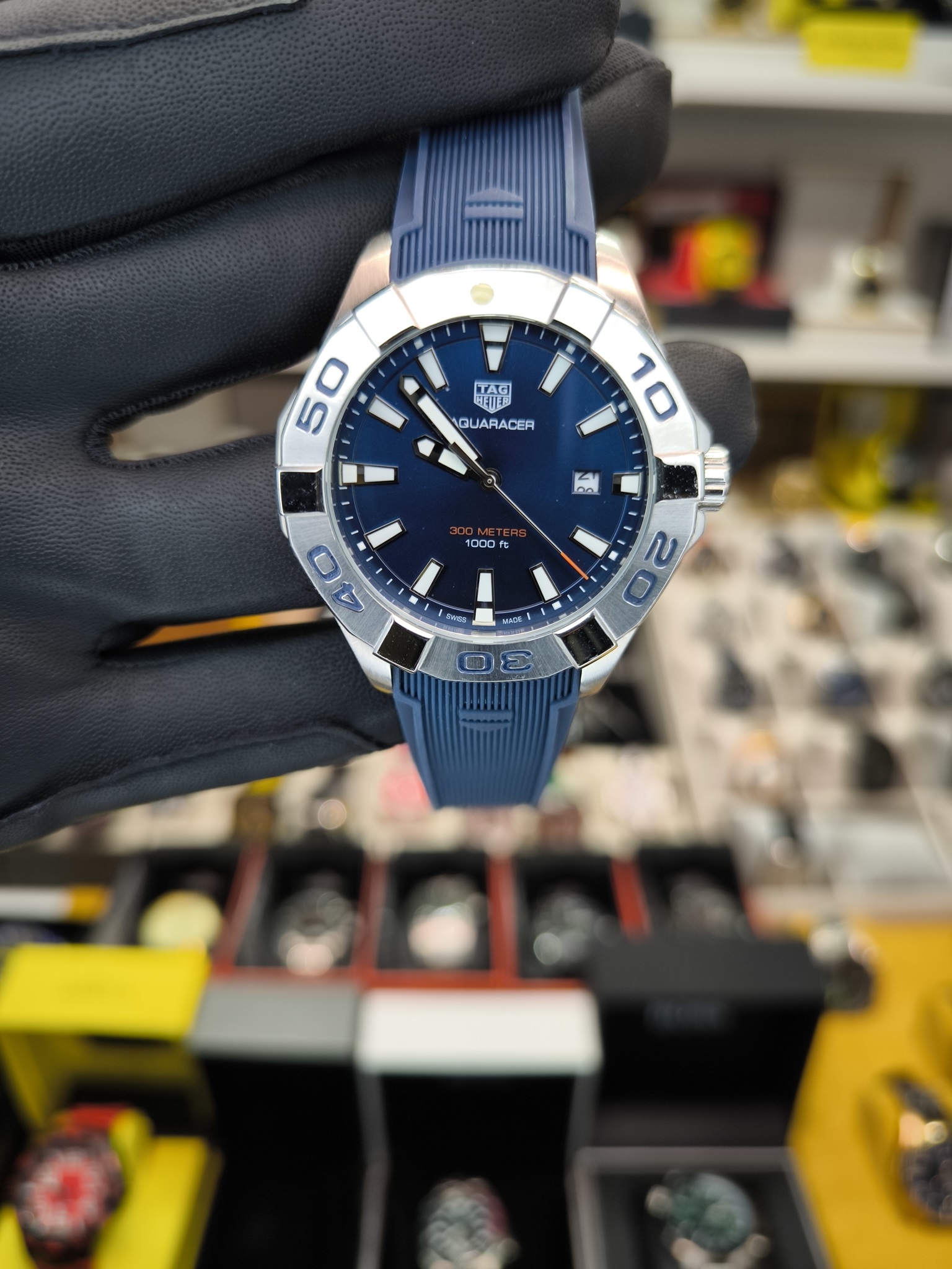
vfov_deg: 71.6
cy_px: 634
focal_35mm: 24
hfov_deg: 56.8
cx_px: 476
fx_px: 880
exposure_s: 1/100
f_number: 1.9
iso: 50
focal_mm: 6.92
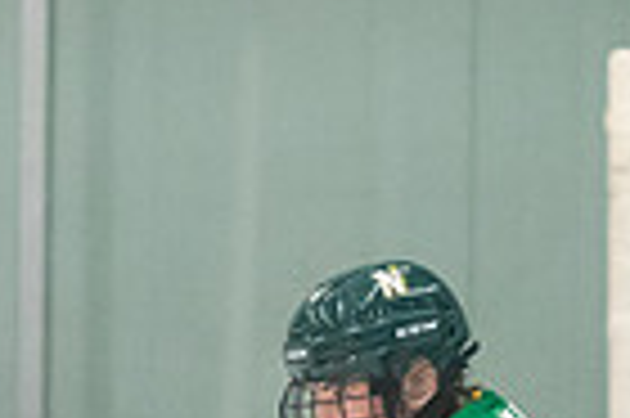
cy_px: 681
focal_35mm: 882
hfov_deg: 2.3
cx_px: 288
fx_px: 15417
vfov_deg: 1.6
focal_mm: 135
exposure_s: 1/800
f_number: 2.8
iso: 3200
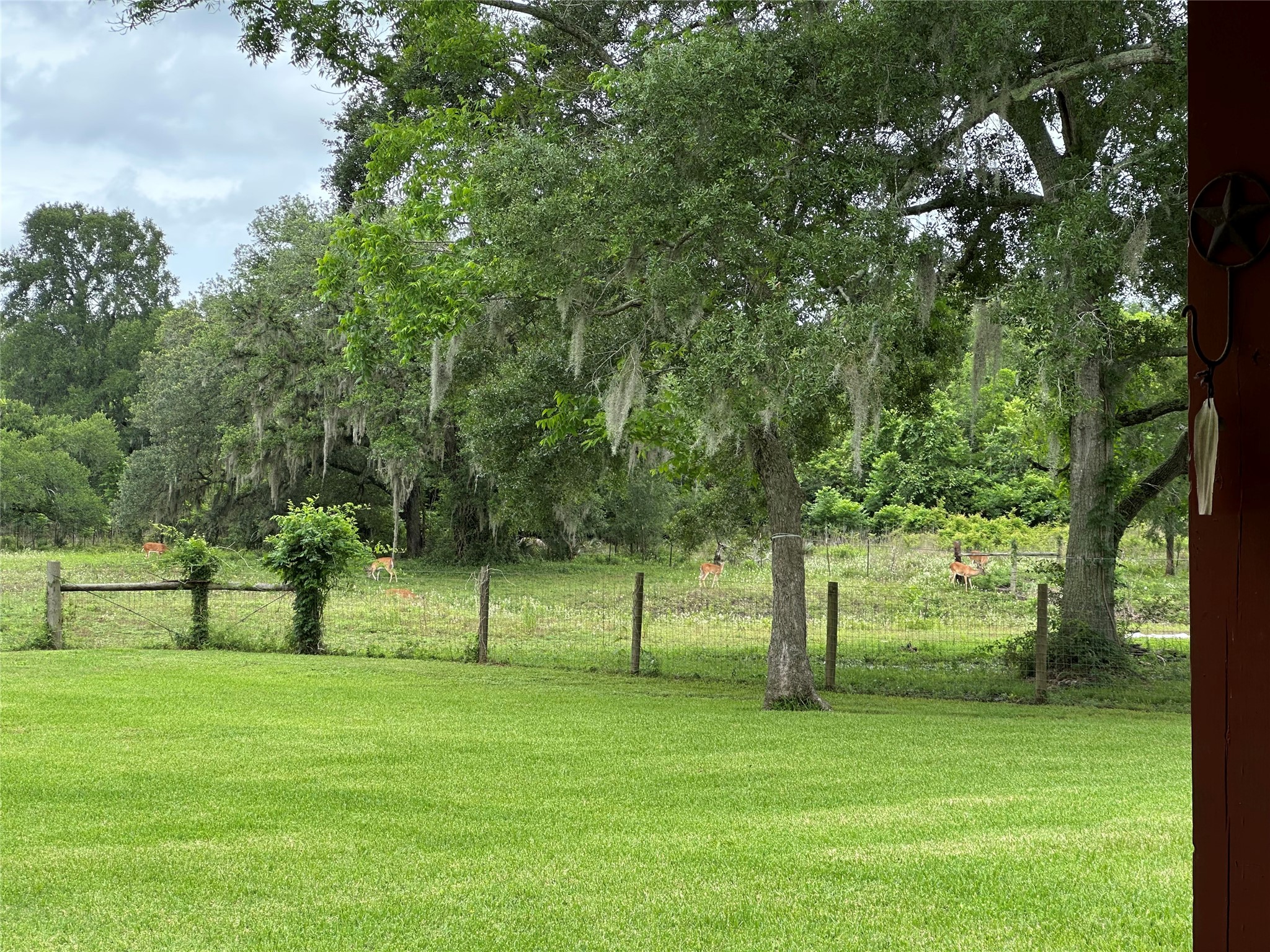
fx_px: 2825
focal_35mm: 77
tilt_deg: +0.9
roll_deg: -0.3
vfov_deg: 19.1
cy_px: 476
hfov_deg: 25.3
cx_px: 635
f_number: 2.8
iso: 32
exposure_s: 1/156
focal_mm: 9
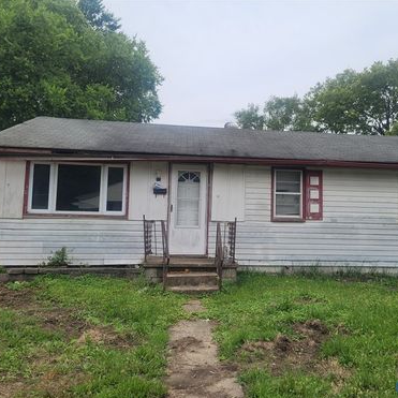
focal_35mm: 31
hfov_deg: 52.2
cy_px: 200
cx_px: 235
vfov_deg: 52.5
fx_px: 403
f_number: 1.8
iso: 40
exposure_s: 1/2628
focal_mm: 5.4
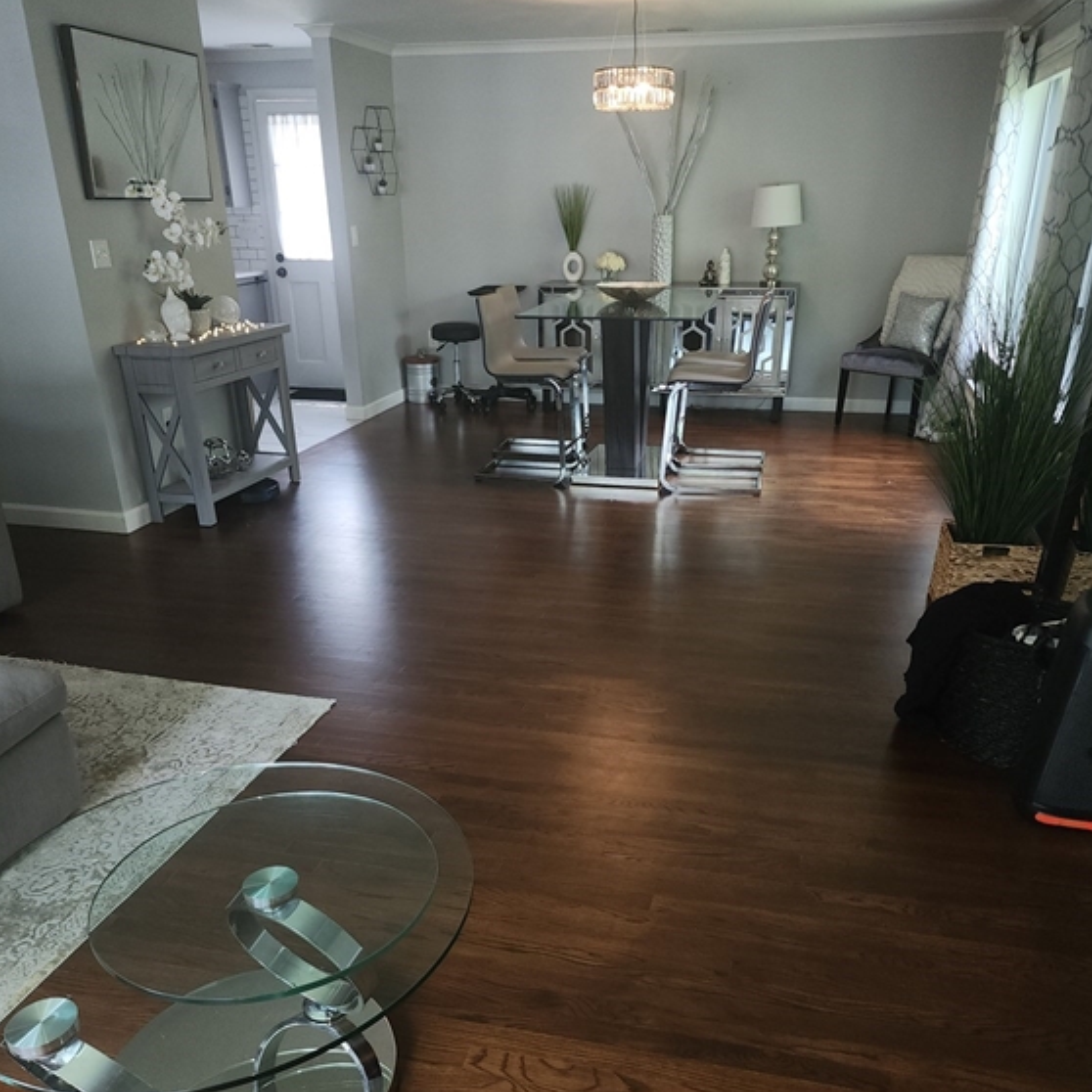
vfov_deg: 56.9
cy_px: 650
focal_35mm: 28
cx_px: 540
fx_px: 999
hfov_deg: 57.3
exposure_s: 1/24
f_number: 1.8
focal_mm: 6.4
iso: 100
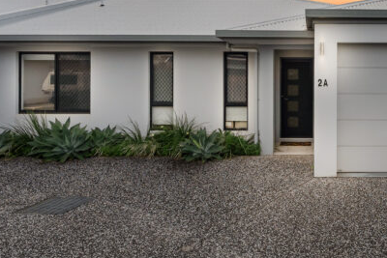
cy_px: 55
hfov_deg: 54.6
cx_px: 311
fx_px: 344
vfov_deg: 39.6
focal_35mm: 32
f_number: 7.1
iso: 2500
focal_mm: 16
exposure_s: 1/1000
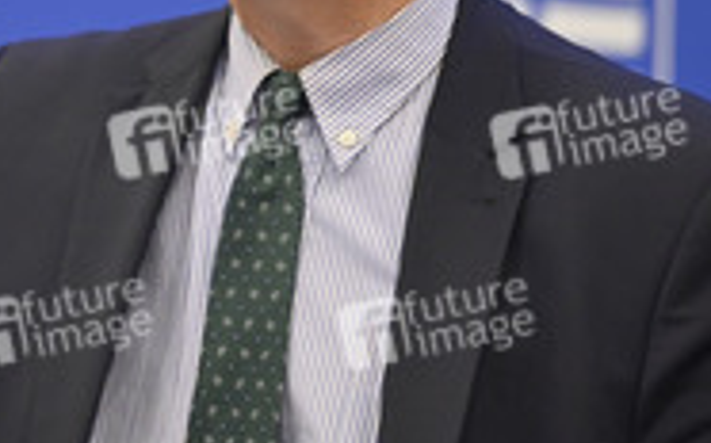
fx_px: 9586
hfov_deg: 4.2
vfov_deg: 2.6
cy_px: 38
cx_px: 105
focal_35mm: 495
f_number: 2.8
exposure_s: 1/320
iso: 1600
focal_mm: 200
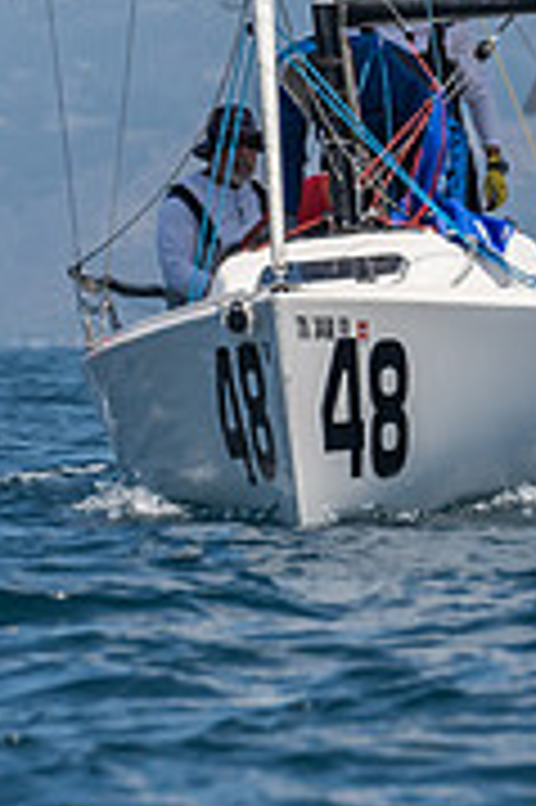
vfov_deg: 2.2
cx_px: 191
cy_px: 35
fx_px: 20786
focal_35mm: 929
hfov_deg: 1.5
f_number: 6.3
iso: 400
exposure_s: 1/1000
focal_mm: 200
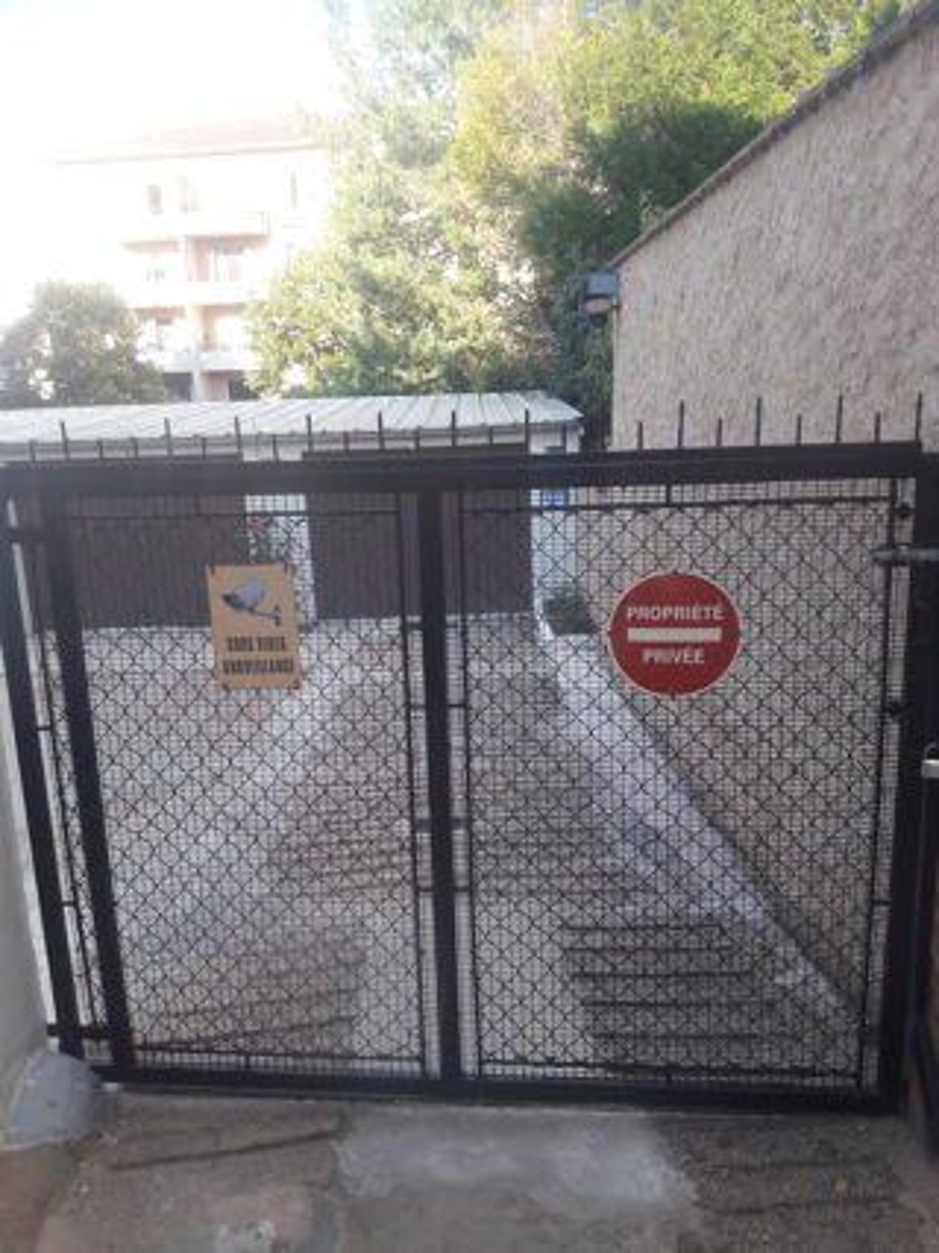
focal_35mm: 28
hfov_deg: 49.7
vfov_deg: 63.5
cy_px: 626
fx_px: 1013
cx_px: 470
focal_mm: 3.7
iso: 40
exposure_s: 1/176
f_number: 1.9
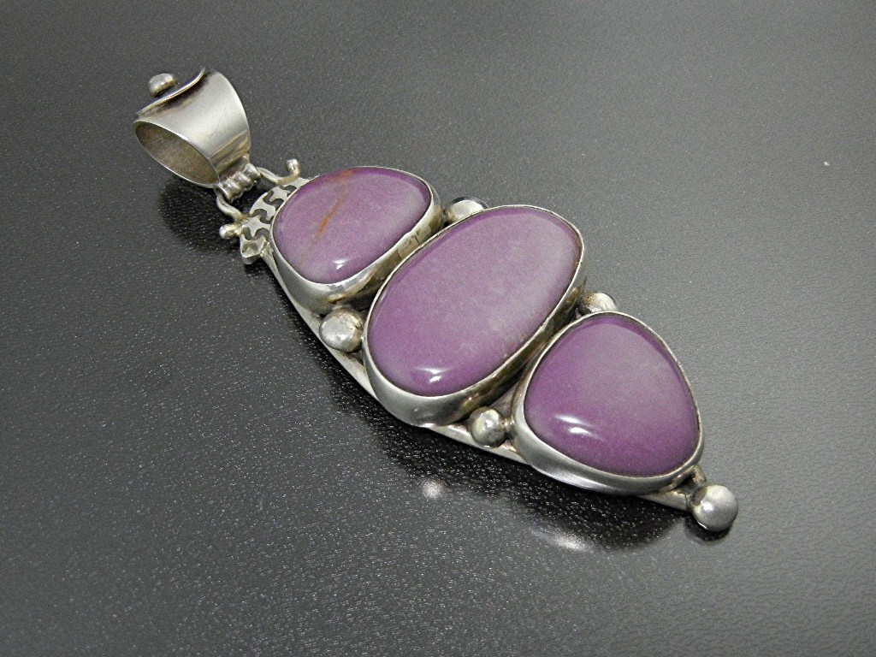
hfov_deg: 42.1
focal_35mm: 45
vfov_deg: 32.2
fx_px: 1139
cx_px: 438
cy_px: 328
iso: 800
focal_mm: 8.1
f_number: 7.6
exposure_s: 1/30
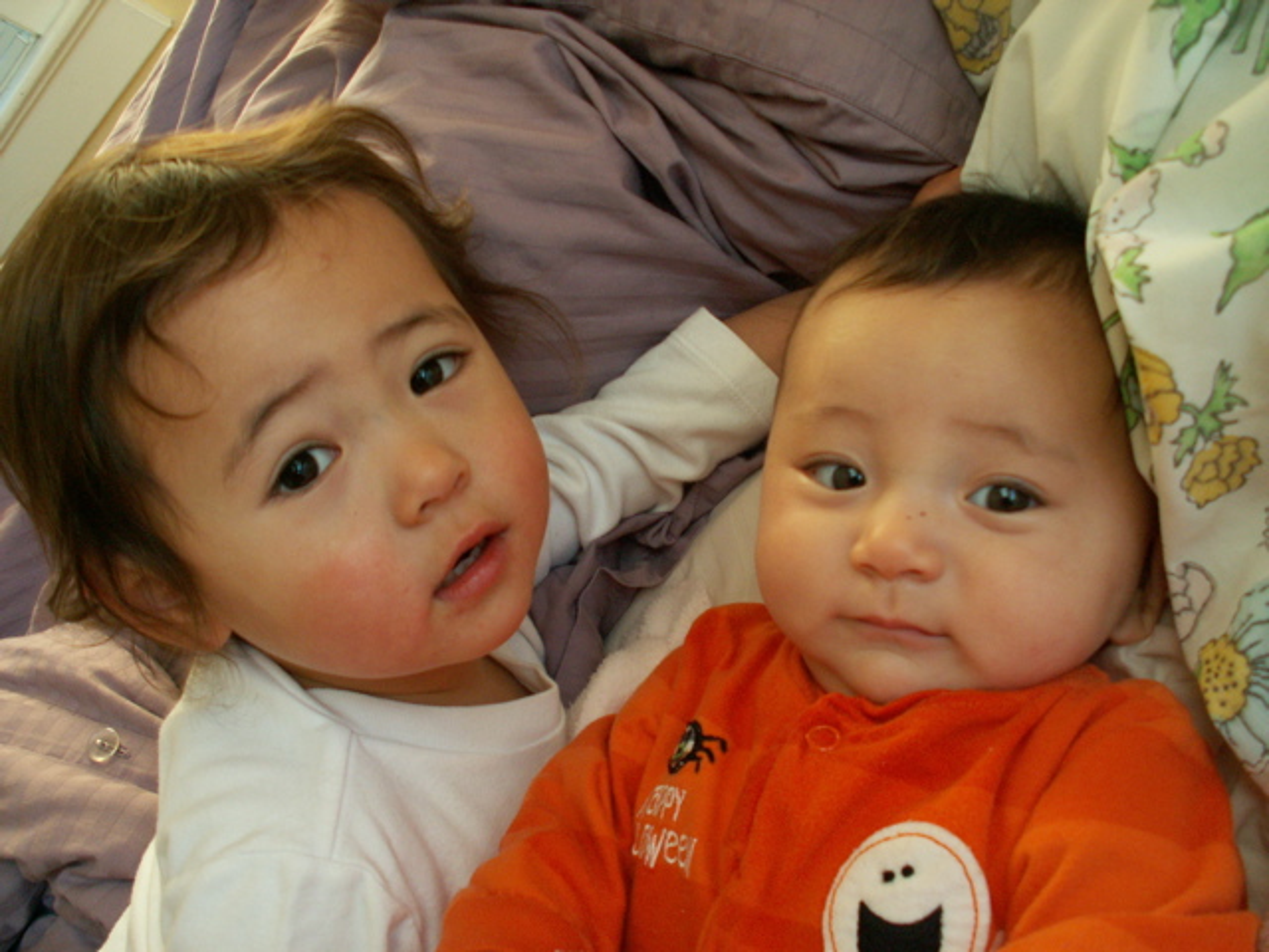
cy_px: 476
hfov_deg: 52.6
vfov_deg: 40.7
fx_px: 1283
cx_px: 634
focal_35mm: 35
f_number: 2.8
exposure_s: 1/40
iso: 125
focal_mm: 5.86
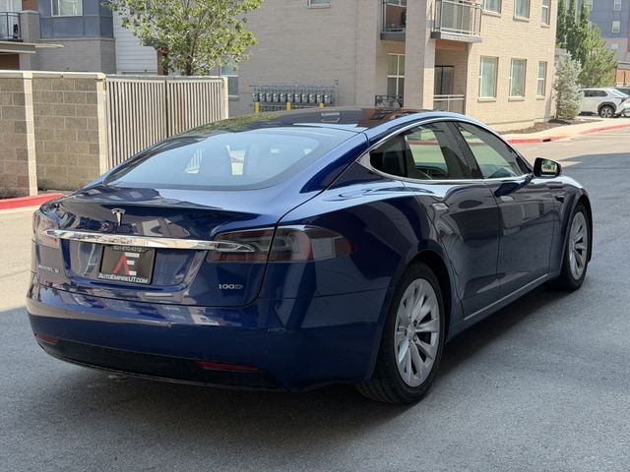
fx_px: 874
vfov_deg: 30.3
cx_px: 315
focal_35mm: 48
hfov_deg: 39.7
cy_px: 236
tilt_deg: -9.5
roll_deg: -0.4
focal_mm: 6.76
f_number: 1.78
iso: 64
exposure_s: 1/837
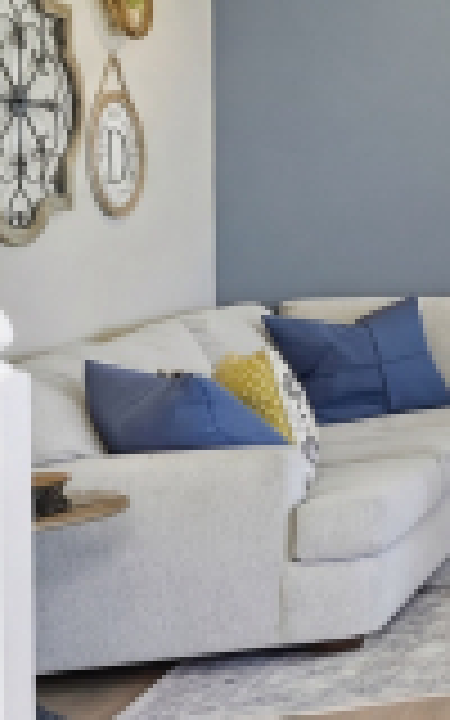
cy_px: 158
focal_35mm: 67
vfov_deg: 30.0
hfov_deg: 10.1
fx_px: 1315
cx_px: 1510
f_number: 6.3
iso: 320
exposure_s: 1/125
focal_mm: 14
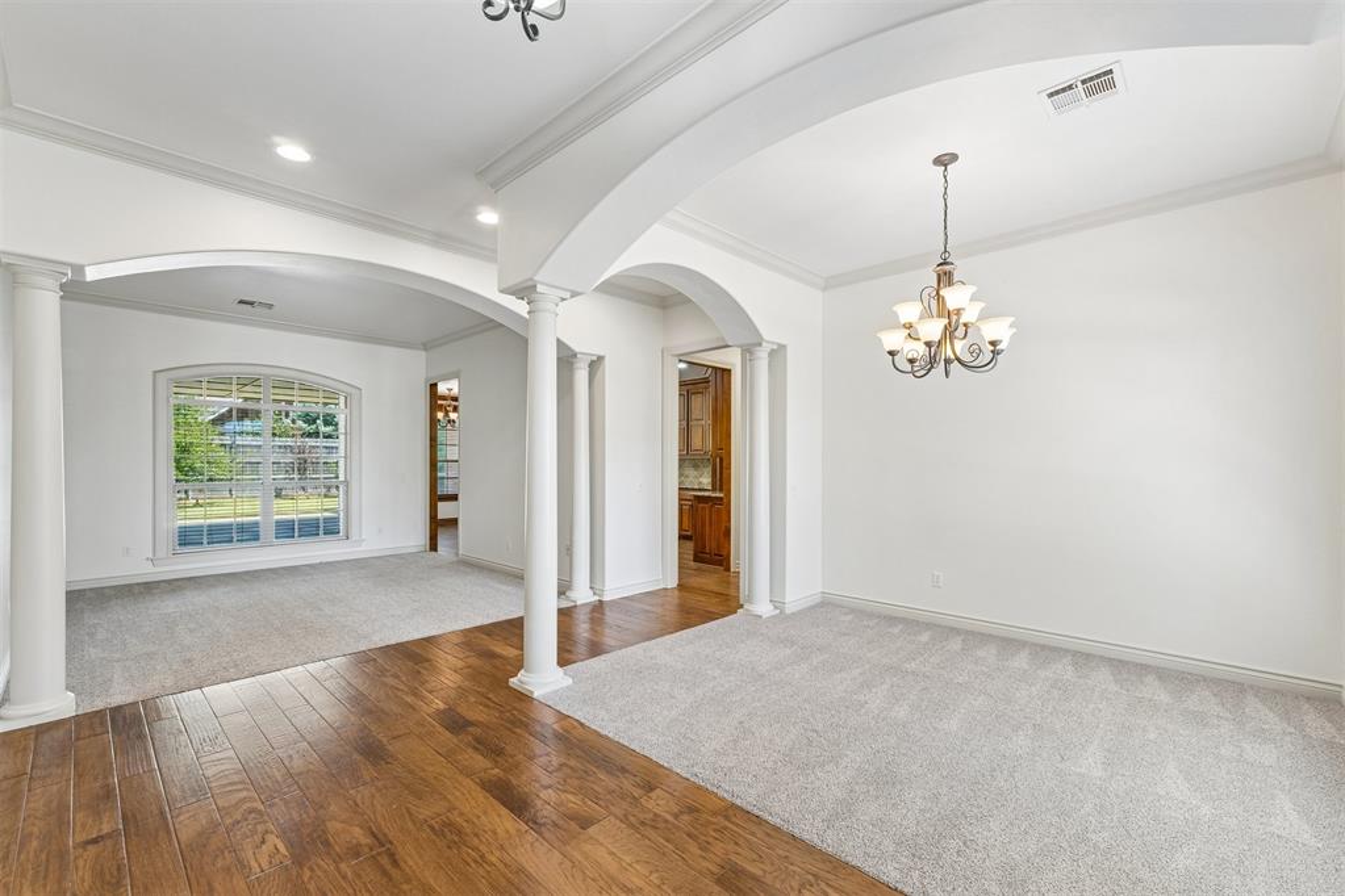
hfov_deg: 100.4
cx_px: 672
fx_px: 560
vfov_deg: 77.3
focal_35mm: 15
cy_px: 448
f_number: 8
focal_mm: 10
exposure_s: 1/50
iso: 200
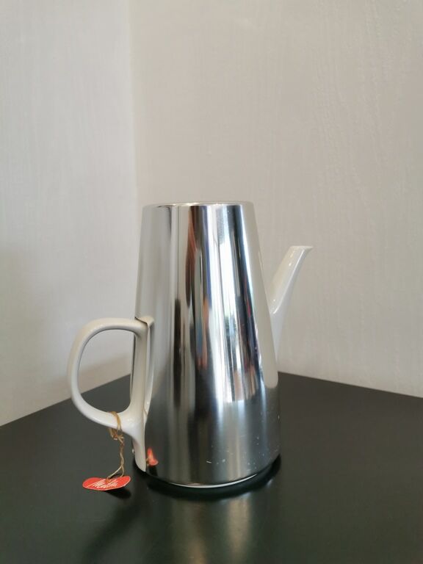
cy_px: 282
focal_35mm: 27
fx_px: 440
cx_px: 212
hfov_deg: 51.4
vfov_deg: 65.3
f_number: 1.8
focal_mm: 5.58
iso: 160
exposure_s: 1/100
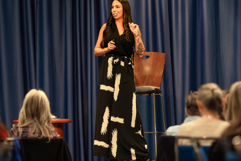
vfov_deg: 3.3
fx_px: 2798
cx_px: 117
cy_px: 82
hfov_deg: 4.9
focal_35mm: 418
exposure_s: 1/200
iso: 2000
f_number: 2.8
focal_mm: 175
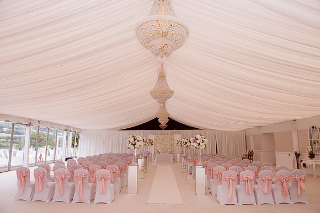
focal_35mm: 24
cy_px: 106
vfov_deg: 53.2
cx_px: 160
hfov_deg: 73.7
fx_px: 213
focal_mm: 24
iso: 320
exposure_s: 1/250
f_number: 5.6
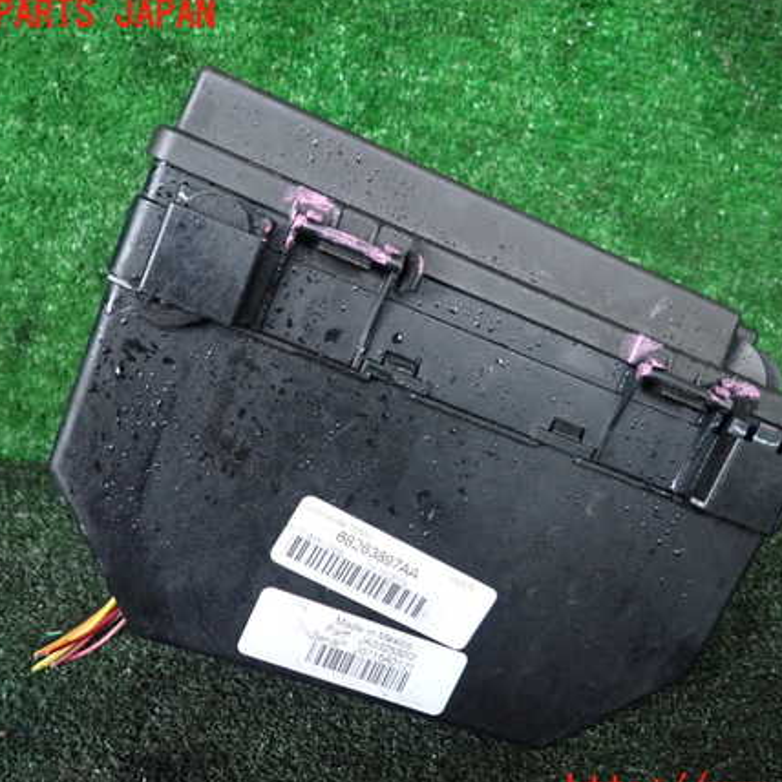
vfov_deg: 52.5
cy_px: 404
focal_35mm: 31
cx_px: 431
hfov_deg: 52.4
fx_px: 792
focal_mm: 4.5
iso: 800
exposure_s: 1/25
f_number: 2
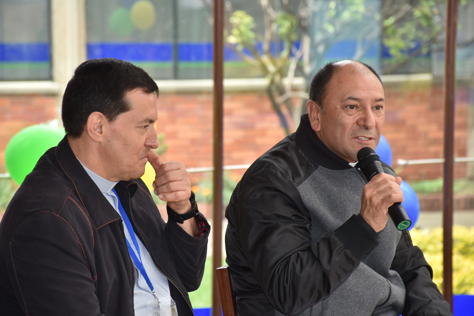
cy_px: 157
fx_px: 2778
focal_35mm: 211
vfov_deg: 6.5
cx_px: 237
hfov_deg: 9.8
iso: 180
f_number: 7.1
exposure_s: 1/80
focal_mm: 140
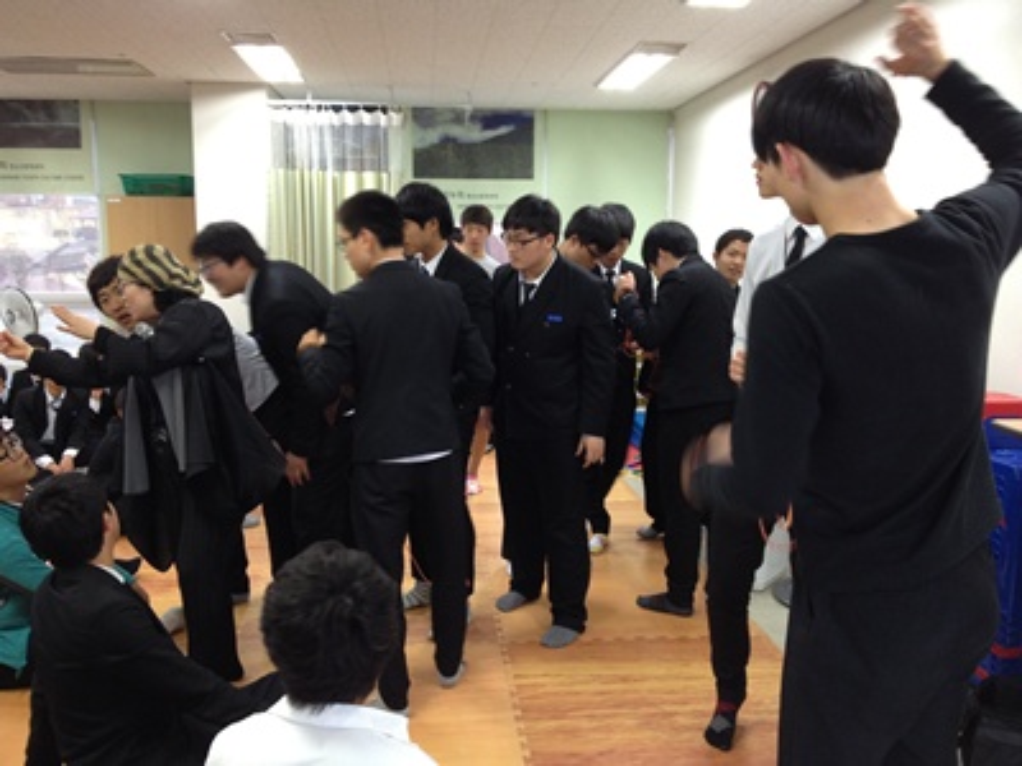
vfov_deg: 40.7
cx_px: 511
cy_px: 383
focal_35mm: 35
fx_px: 1033
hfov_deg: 52.6
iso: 125
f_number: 2.4
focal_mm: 4.28
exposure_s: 1/20
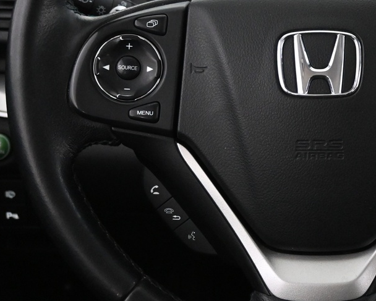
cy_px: 76
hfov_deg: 24.2
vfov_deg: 19.8
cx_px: 324
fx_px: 856
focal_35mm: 77
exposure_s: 1/30
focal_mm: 20.5
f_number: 3.8
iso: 3600
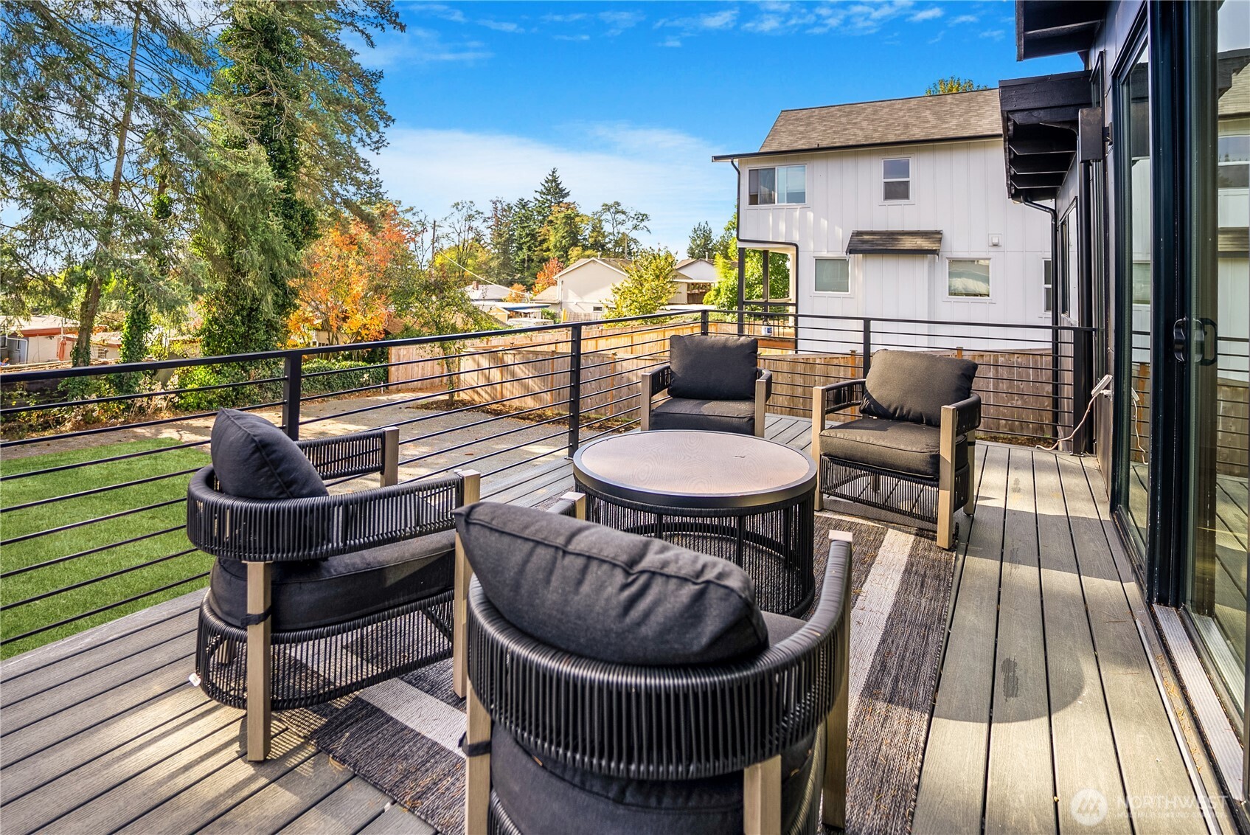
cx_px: 625
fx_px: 591
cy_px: 418
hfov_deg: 93.2
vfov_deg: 70.5
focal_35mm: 17
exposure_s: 1/320
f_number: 2.8
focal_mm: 17
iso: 100
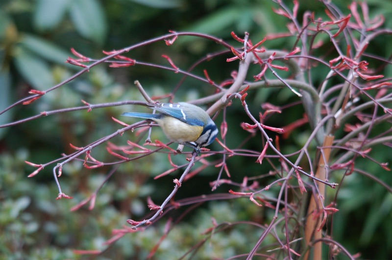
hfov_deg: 4.6
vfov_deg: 3.0
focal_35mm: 450
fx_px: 4896
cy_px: 130
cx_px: 196
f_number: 6.3
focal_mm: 300
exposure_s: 1/200
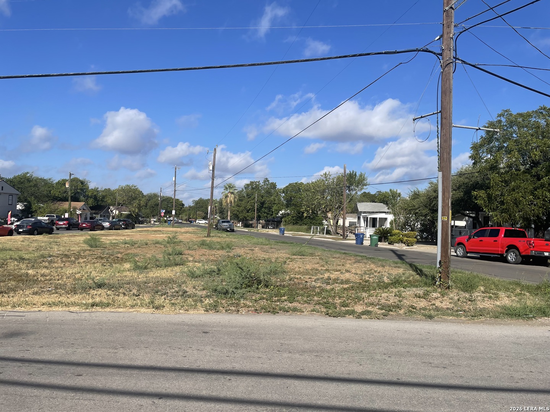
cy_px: 206
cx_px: 275
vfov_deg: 53.1
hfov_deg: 67.3
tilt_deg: +3.2
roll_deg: -0.9
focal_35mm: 26
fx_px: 413
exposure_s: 1/4292
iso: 32
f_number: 1.6
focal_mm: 4.2
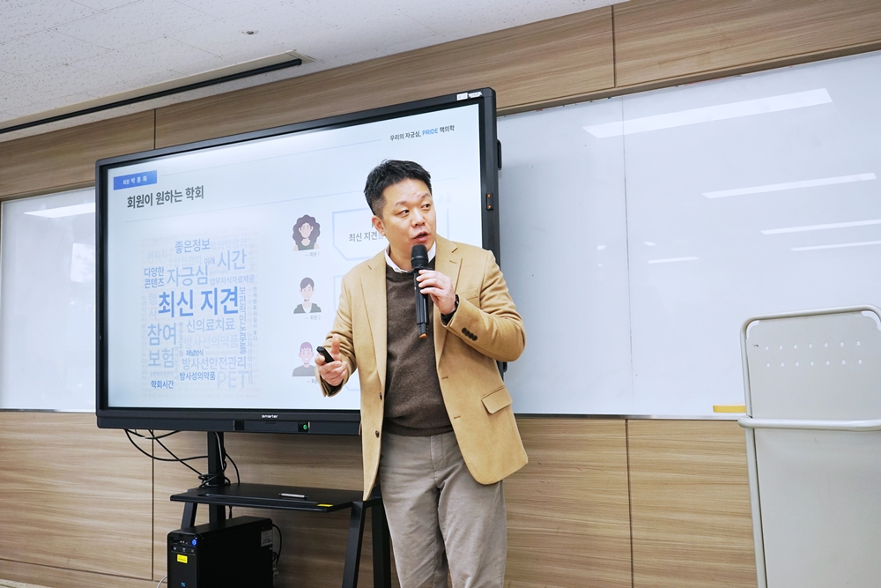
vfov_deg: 38.9
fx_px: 832
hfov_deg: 55.8
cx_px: 440
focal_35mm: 34
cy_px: 294
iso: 400
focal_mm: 34
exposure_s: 1/100
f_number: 5.6
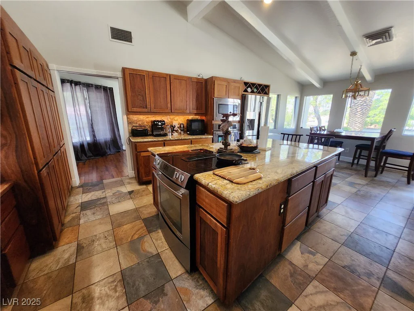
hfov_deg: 106.2
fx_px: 155
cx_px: 207
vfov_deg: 89.9
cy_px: 156
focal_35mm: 13
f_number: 2.2
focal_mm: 1.74
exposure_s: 1/60
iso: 160
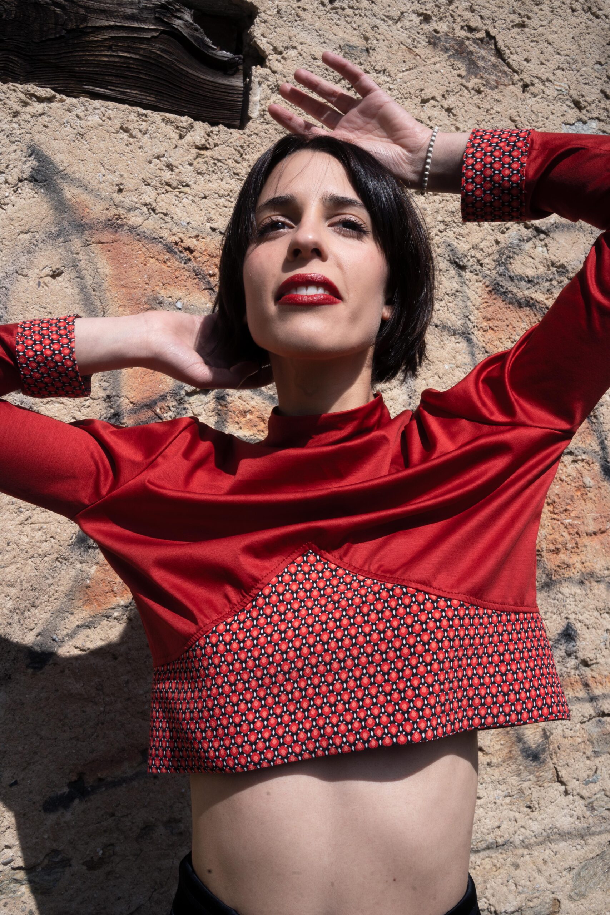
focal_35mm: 35
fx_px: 889
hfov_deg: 37.9
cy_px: 458
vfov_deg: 54.4
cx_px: 305
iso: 400
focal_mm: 35
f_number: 18
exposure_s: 1/400
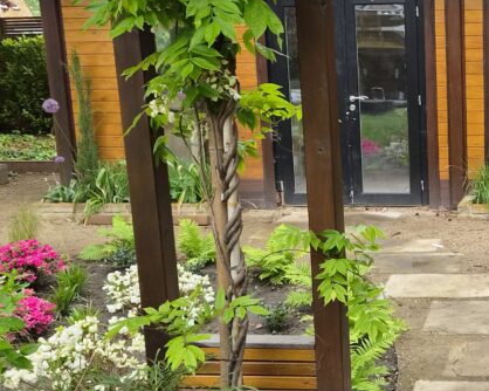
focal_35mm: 55
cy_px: 221
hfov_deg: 32.0
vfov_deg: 27.6
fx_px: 796
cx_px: 468
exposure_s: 1/944
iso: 80
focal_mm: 5.4
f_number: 1.8
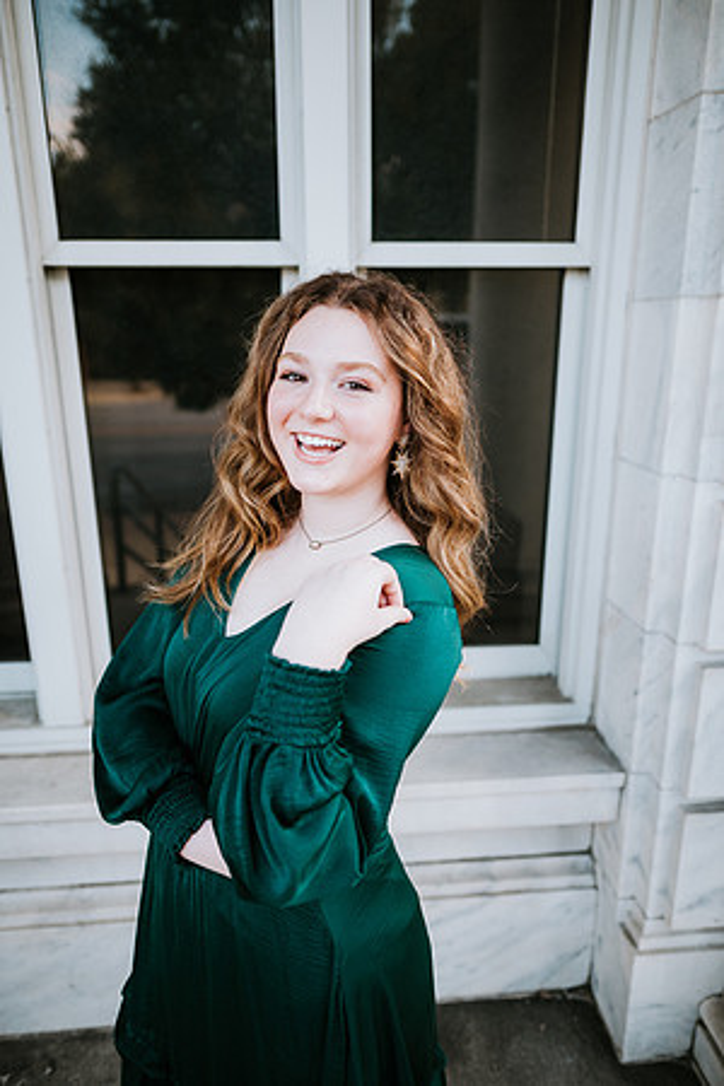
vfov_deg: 73.7
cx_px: 362
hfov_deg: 53.1
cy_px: 543
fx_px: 724
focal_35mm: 24
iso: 160
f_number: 2
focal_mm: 24
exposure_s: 1/200
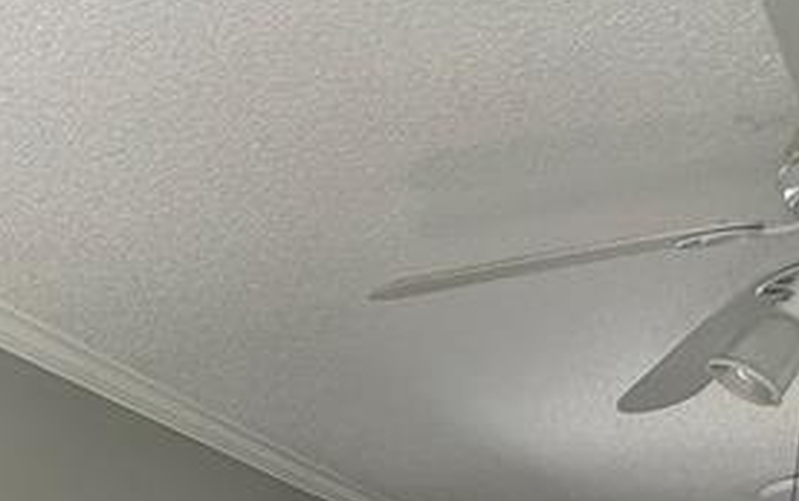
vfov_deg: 16.6
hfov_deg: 33.9
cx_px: 14
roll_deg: -0.8
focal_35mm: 55
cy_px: 1048
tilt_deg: -11.4
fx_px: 1199
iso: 320
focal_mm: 2.22
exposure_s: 1/121
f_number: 2.2
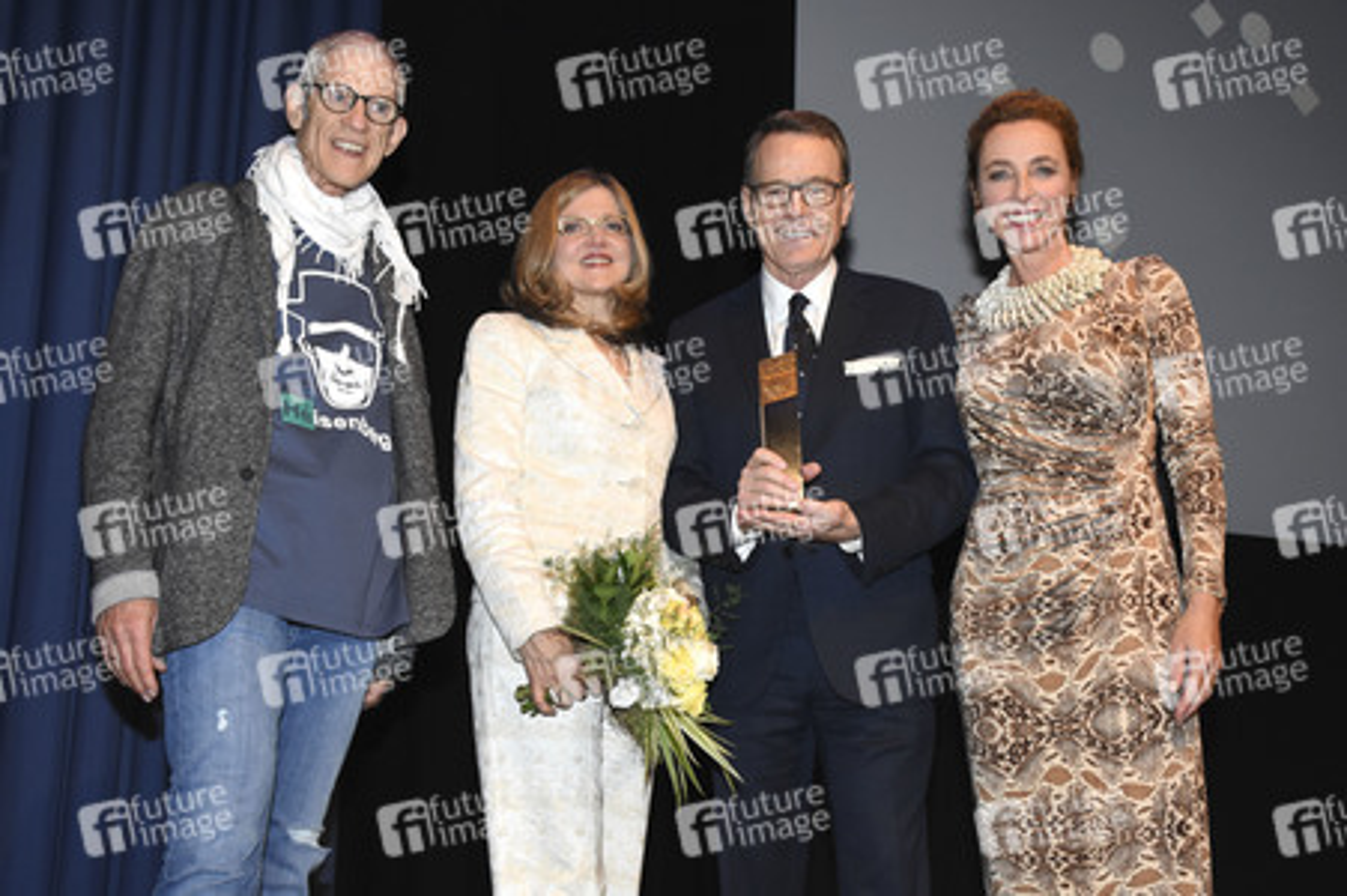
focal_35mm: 36
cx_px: 674
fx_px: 1346
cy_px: 448
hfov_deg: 53.2
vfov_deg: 36.8
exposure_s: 1/160
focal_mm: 24
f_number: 6.3
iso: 1600
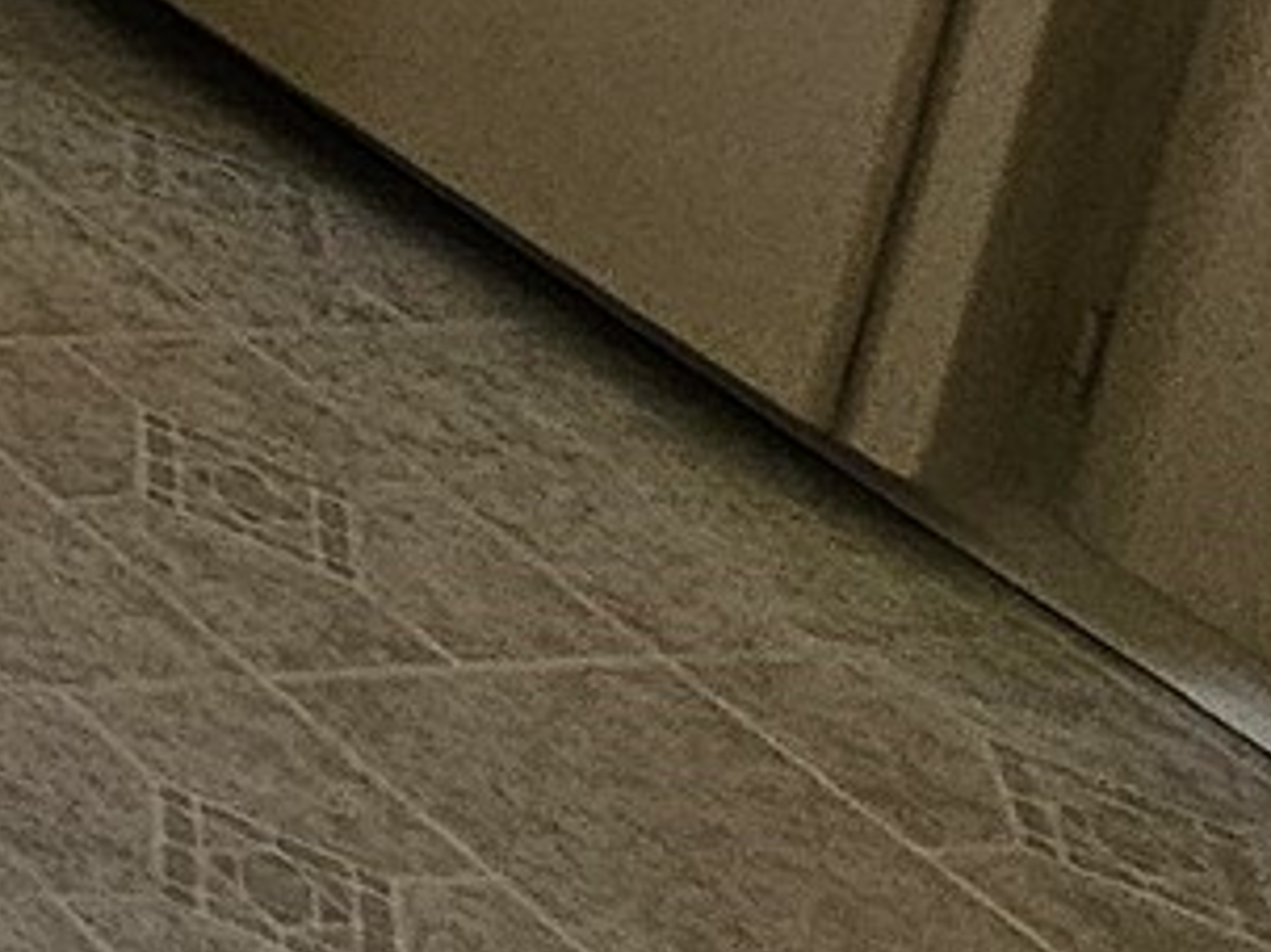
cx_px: -2903
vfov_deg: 12.2
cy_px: -1514
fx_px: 3230
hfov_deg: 10.3
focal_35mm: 88
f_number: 2.2
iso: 50
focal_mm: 2.2
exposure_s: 1/60
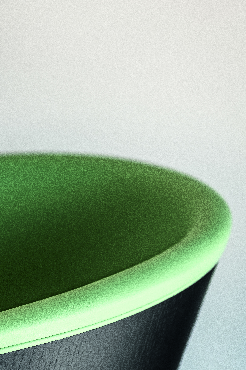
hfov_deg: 11.4
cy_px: 204
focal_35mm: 120
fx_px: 1230
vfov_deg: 17.1
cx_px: 51
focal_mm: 70
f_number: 3.5
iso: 200
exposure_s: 1/200
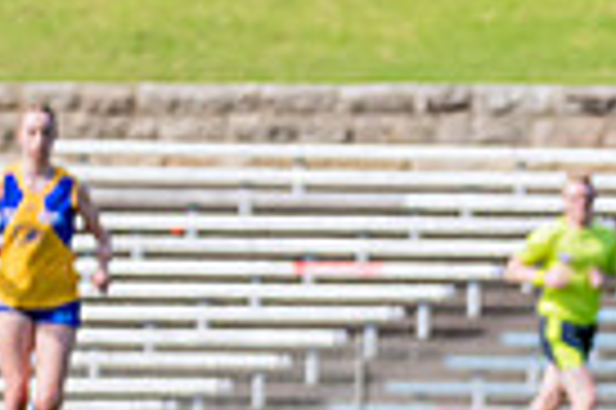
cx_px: 963
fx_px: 19603
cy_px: 479
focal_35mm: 1147
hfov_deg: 1.8
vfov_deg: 1.2
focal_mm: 210
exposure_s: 1/1600
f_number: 8
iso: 800
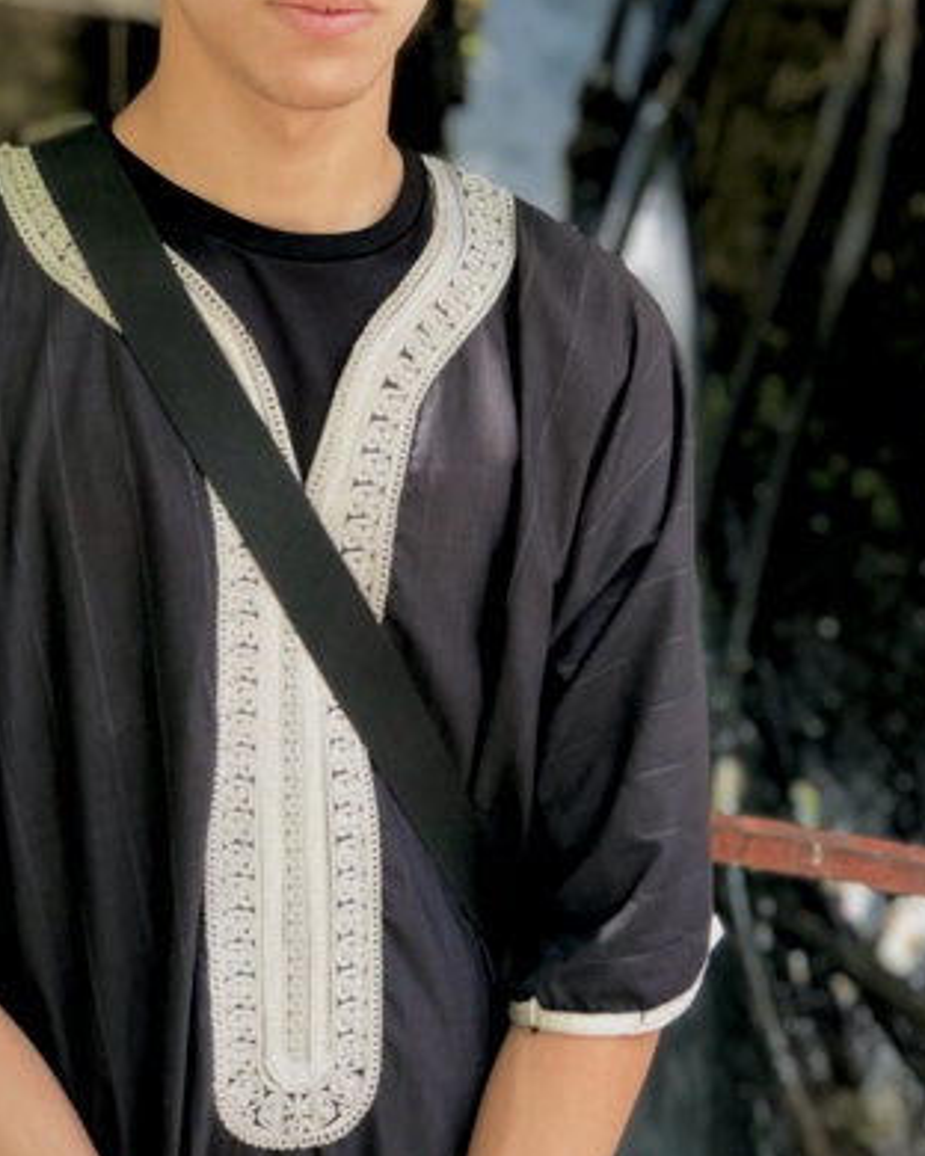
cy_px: 477
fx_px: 3114
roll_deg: -5.1
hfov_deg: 16.9
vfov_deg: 21.0
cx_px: 535
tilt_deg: -10.0
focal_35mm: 91
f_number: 2.4
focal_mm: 6
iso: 25
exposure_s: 1/60
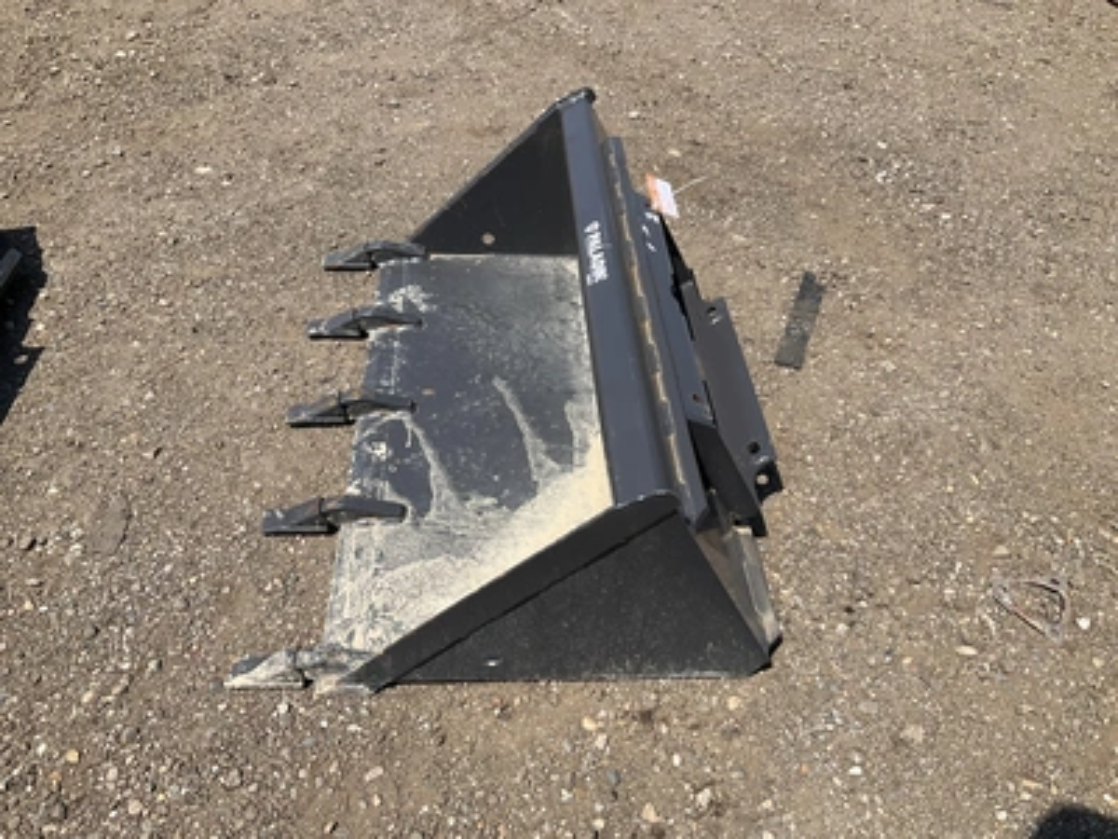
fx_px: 937
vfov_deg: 48.2
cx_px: 559
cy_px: 420
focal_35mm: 29
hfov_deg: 61.7
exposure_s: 1/1848
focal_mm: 3
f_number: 1.8
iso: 25
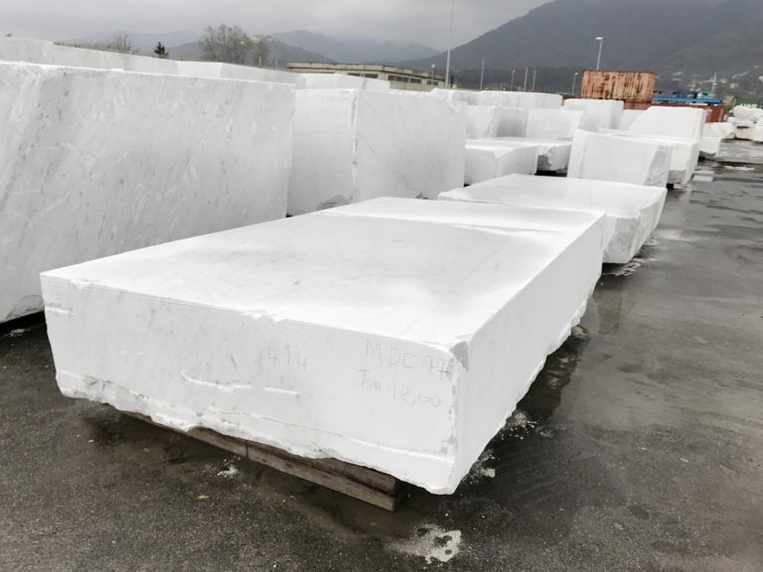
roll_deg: -2.8
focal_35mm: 28
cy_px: 286
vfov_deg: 49.7
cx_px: 382
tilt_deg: -17.2
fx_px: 617
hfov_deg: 63.4
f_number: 1.8
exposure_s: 1/100
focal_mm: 3.99
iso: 25
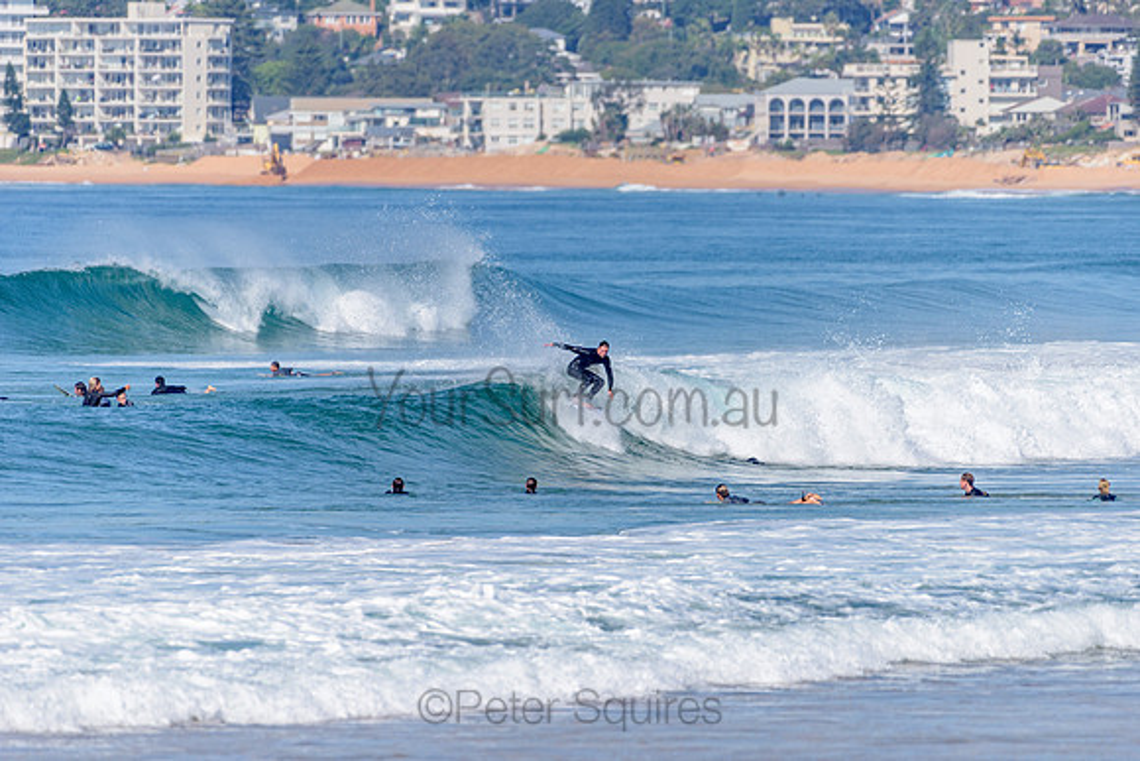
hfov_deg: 4.1
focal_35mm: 500
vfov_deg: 2.8
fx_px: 15836
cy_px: 380
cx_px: 570
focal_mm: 500
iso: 110
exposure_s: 1/2000
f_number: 5.6
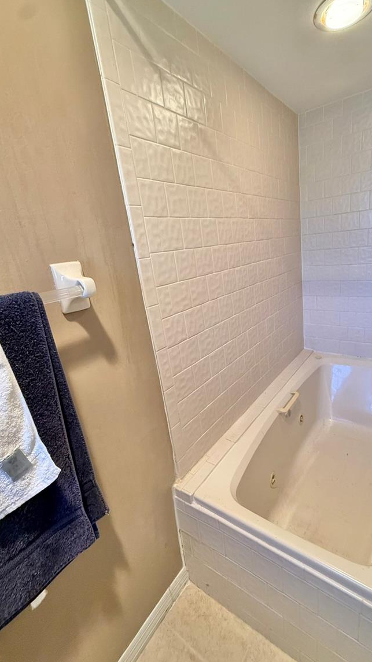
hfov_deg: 66.2
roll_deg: +5.5
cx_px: 229
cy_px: 326
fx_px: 281
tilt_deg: -16.2
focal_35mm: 16
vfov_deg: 99.4
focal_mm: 2.22
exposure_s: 1/60
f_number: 2.2
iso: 320
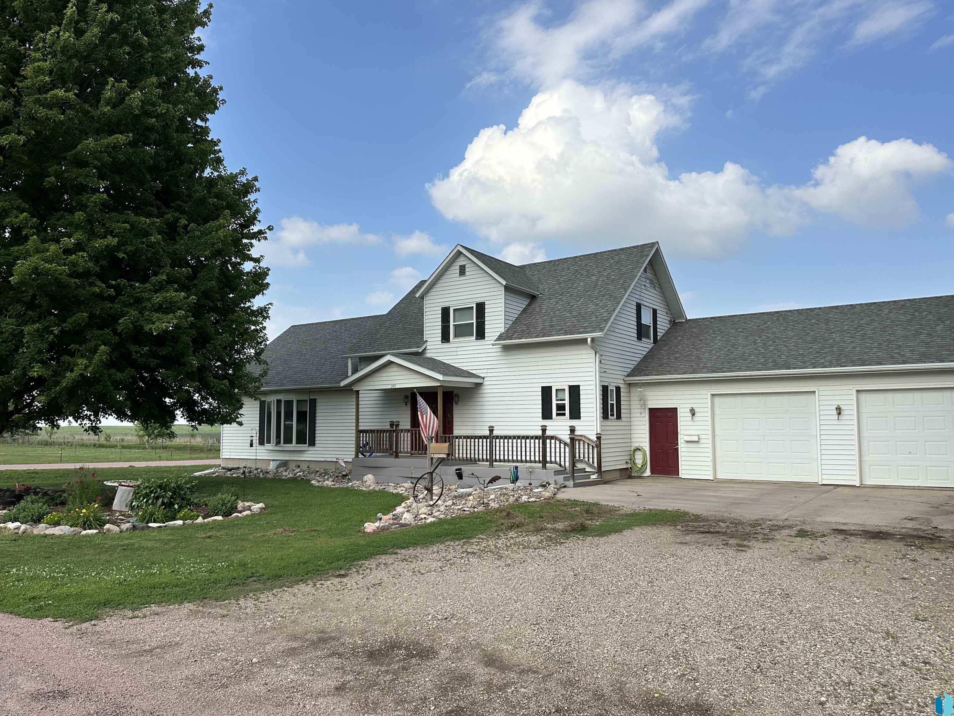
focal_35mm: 25
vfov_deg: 54.9
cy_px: 366
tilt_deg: +4.3
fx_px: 689
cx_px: 472
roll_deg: -0.2
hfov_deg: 69.4
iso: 80
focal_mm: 6.86
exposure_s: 1/4016
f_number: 1.78
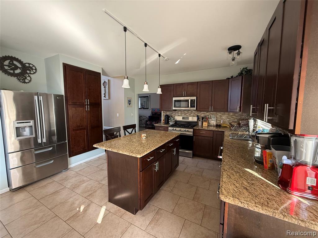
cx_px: 159
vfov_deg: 85.7
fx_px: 129
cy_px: 119
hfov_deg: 102.1
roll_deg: +0.0
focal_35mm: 14
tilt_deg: -4.6
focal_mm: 2.22
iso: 320
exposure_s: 1/91
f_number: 2.2
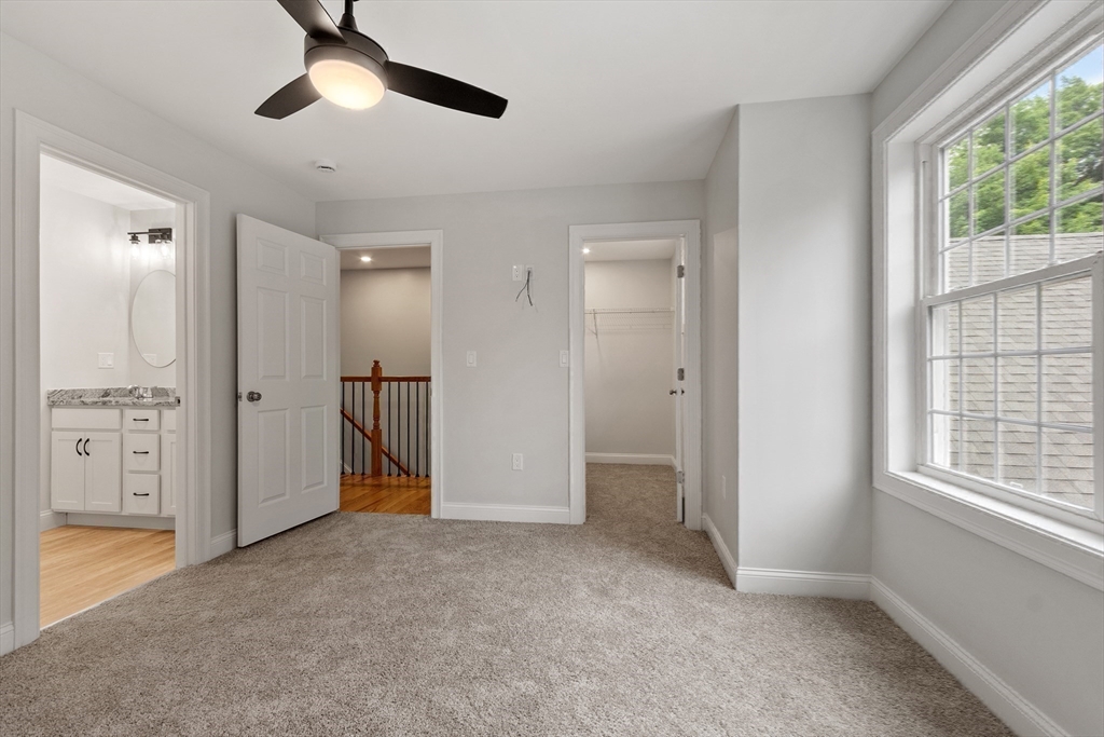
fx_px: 460
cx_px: 552
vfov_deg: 77.3
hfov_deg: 100.4
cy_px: 368
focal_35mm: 15
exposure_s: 1/4
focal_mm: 10
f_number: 7.1
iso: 400
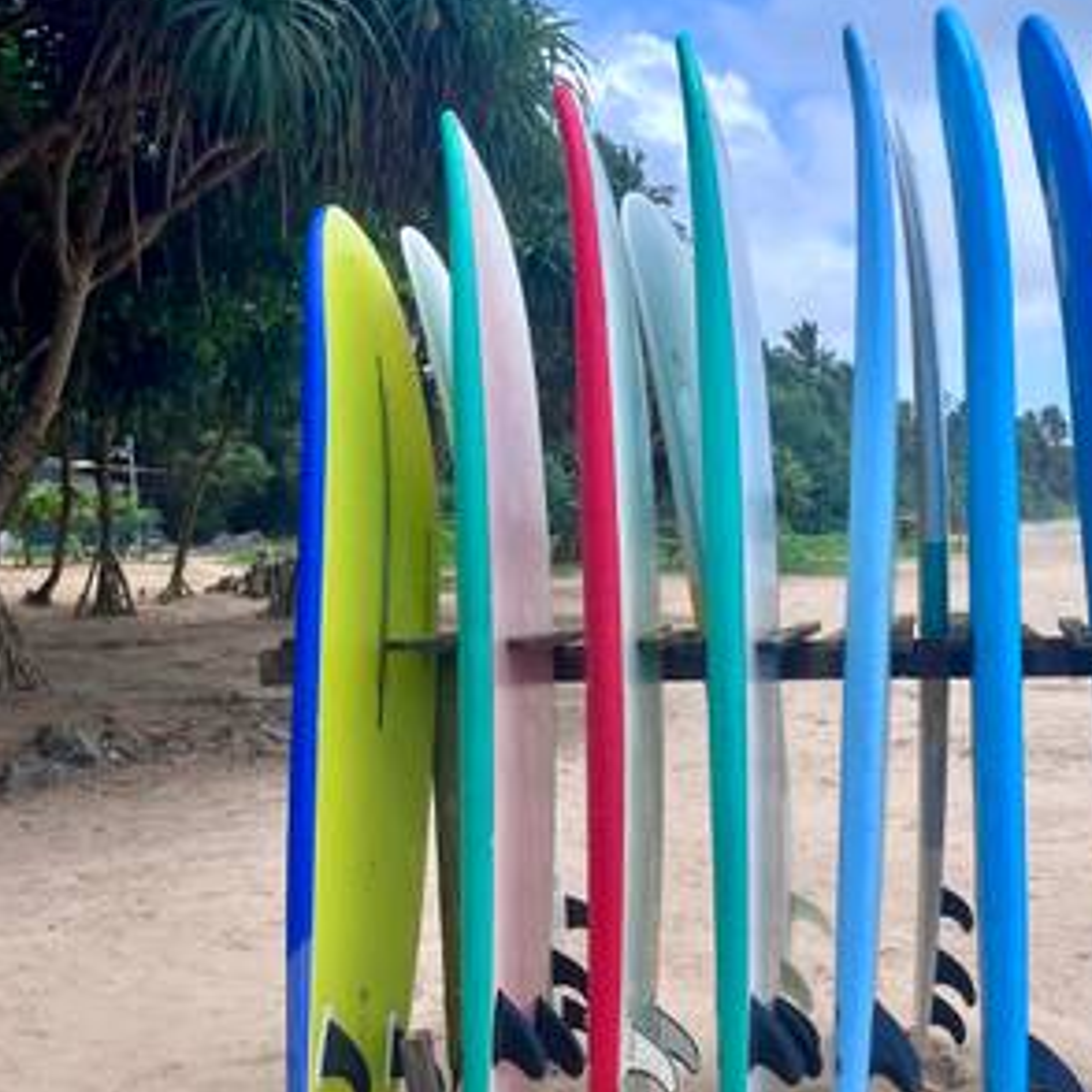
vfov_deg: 33.9
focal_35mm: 50
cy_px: 683
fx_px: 1785
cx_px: 791
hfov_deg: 33.5
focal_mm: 5.1
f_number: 1.6
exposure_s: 1/3215
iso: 50
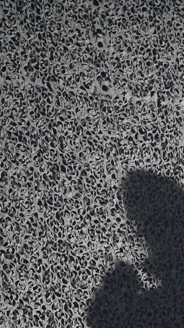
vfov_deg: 11.4
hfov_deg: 6.4
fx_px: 1622
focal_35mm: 187
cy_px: 306
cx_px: 233
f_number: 4
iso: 4000
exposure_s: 1/160
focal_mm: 59
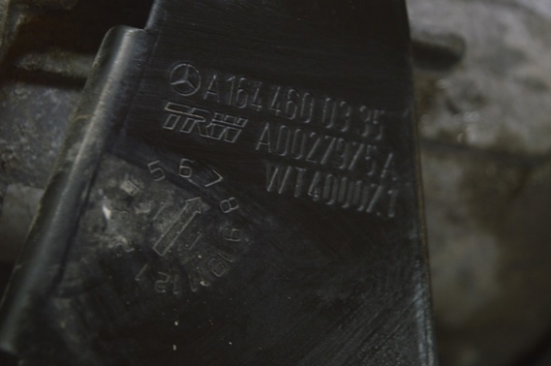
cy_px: 168
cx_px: 244
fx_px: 1238
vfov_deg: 16.8
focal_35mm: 81
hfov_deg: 25.1
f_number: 5.6
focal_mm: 48
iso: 400
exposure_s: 1/25
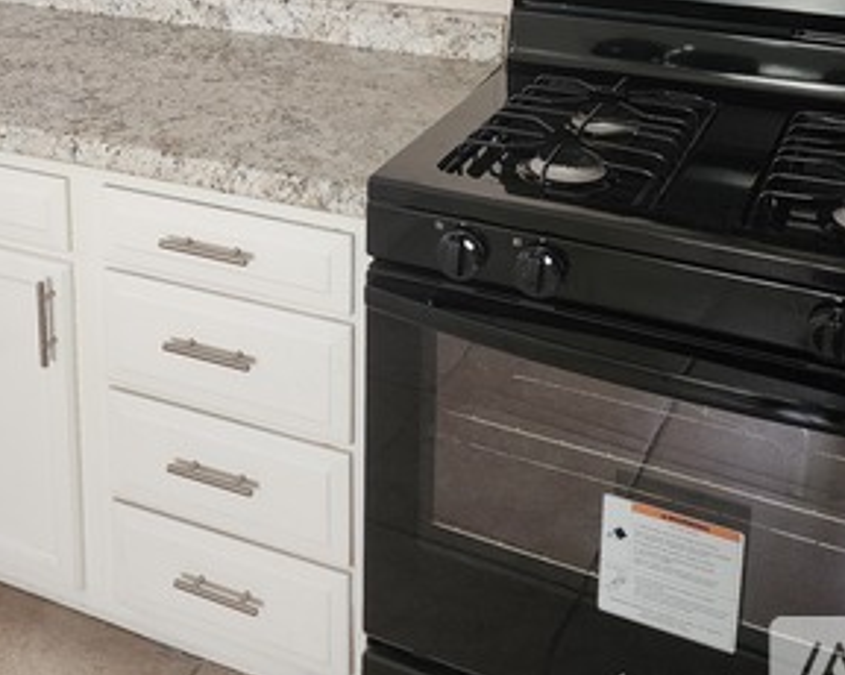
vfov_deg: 27.4
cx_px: 266
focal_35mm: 52
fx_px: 1300
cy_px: 0
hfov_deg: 35.6
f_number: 1.8
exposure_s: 1/120
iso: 200
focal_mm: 6.4
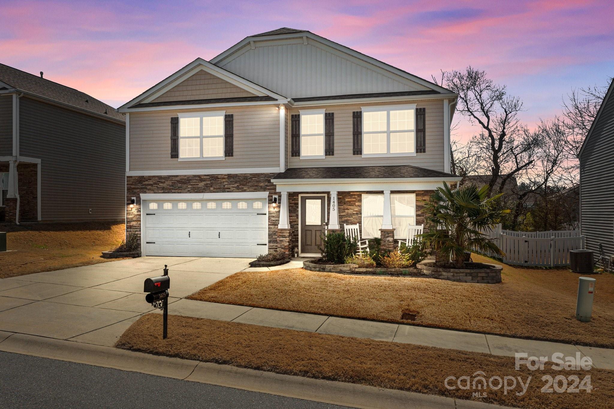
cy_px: 204
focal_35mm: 28
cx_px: 307
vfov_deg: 46.4
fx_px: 477
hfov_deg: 65.5
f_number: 6.3
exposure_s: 1/640
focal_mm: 10.26
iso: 100
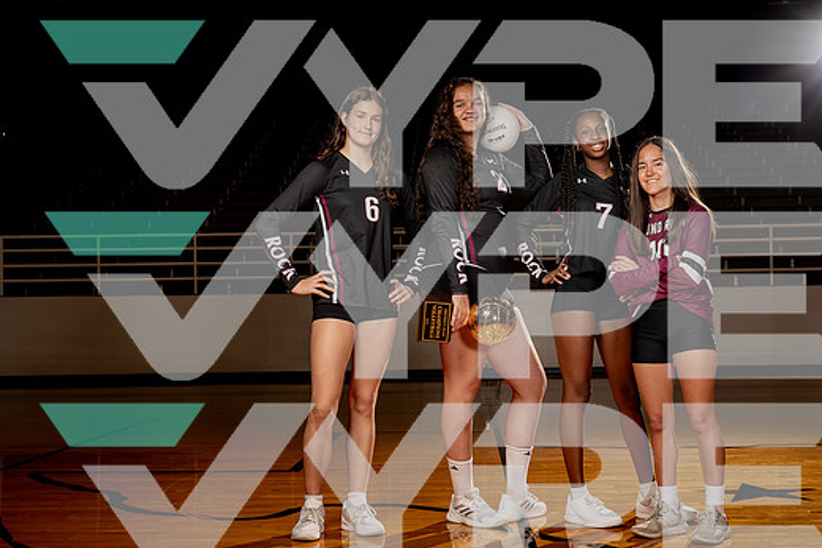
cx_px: 447
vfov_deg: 28.1
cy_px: 296
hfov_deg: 41.1
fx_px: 1096
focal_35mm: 48
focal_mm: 43
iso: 100
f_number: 5.6
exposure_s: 1/250
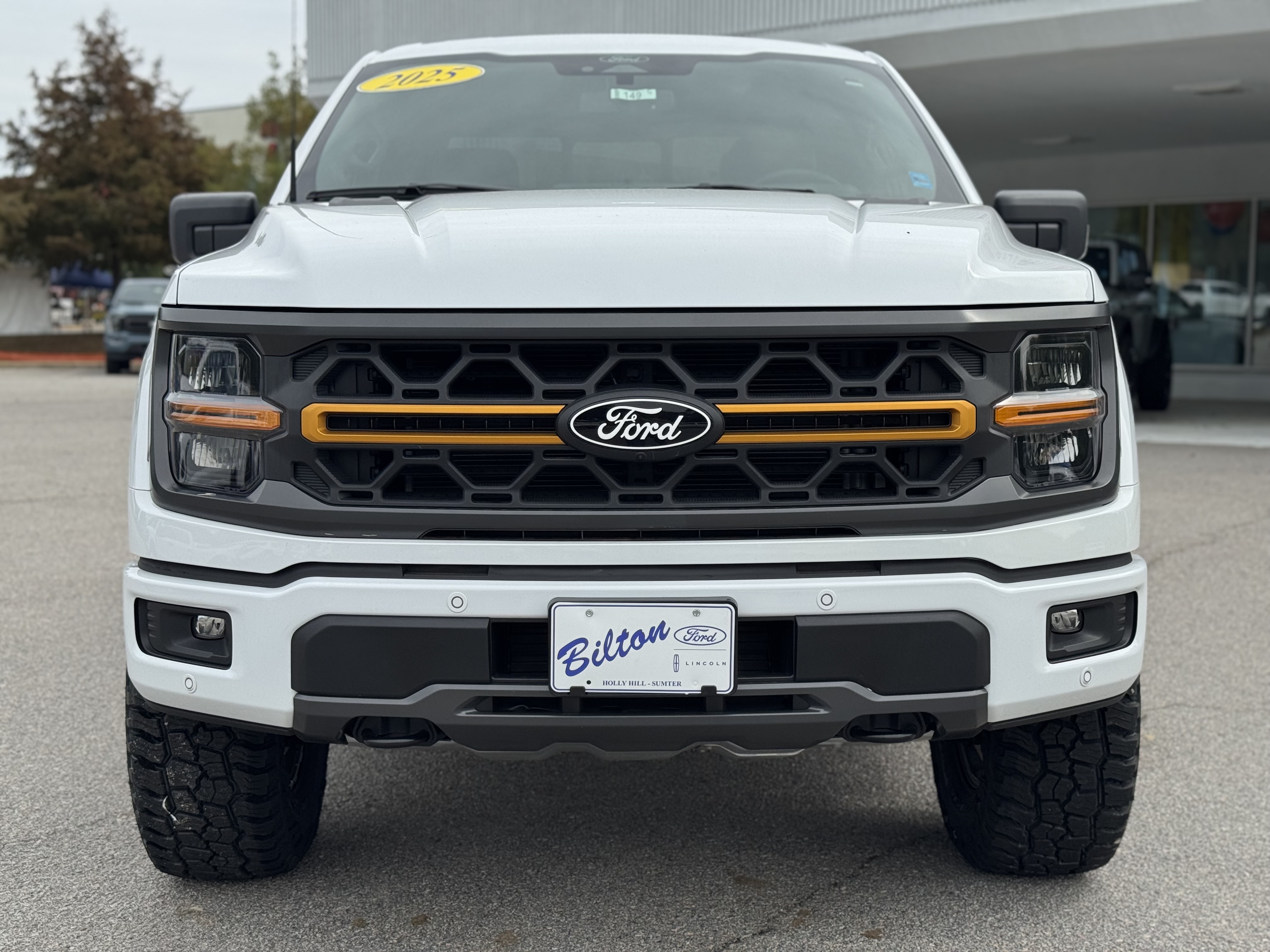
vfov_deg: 30.3
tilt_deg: -4.9
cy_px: 476
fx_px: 1761
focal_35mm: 48
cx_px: 635
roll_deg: -0.8
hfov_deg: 39.7
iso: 64
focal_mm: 6.76
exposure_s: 1/3817
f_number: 1.78
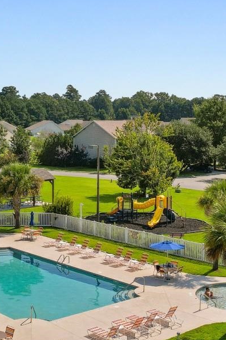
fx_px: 565
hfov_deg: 22.1
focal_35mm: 60
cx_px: 27
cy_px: 117
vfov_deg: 33.2
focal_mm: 8.38
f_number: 2.8
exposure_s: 1/1000
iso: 100
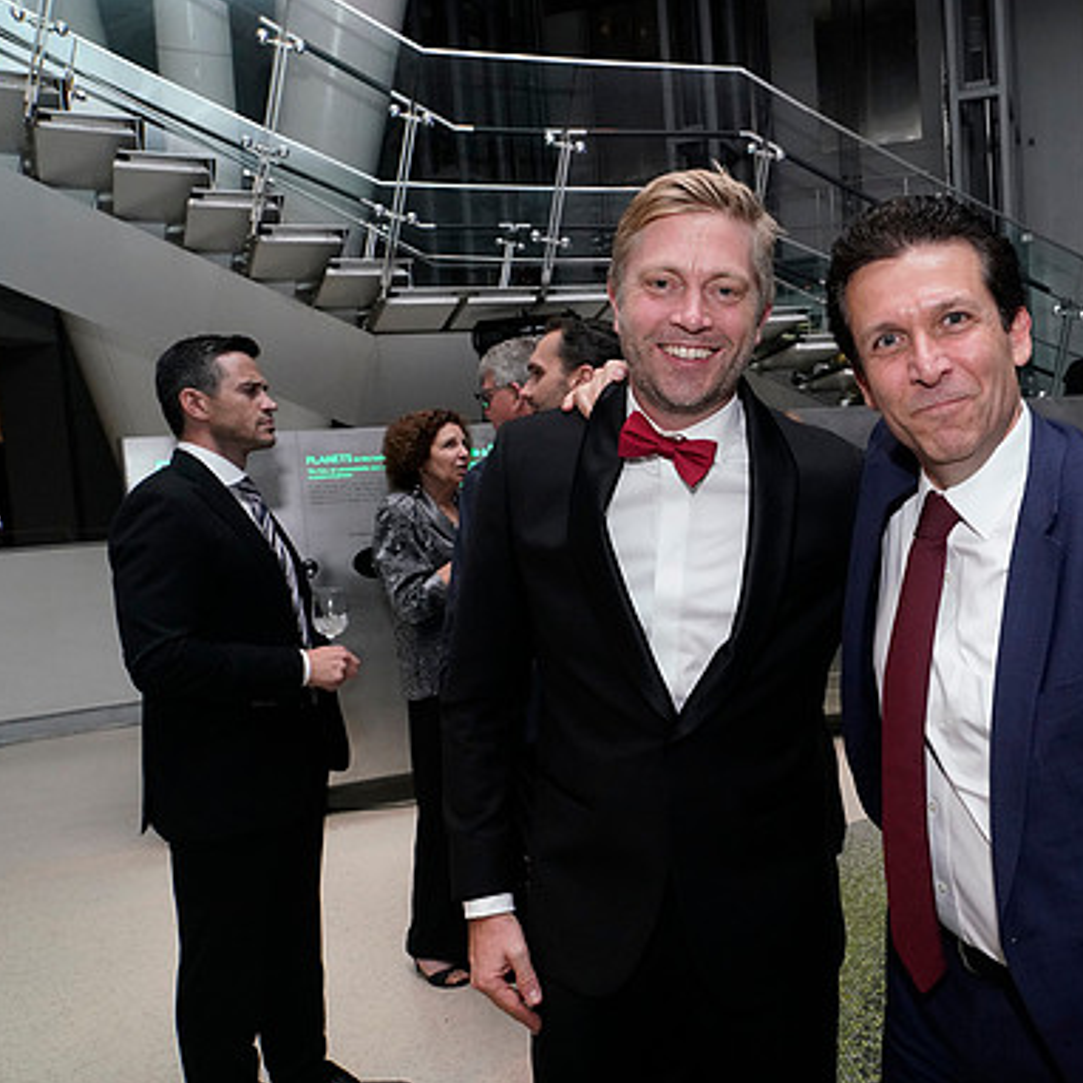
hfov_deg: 50.8
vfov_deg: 52.5
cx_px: 782
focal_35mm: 31
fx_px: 1097
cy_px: 543
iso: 5000
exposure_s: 1/125
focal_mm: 24
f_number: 8
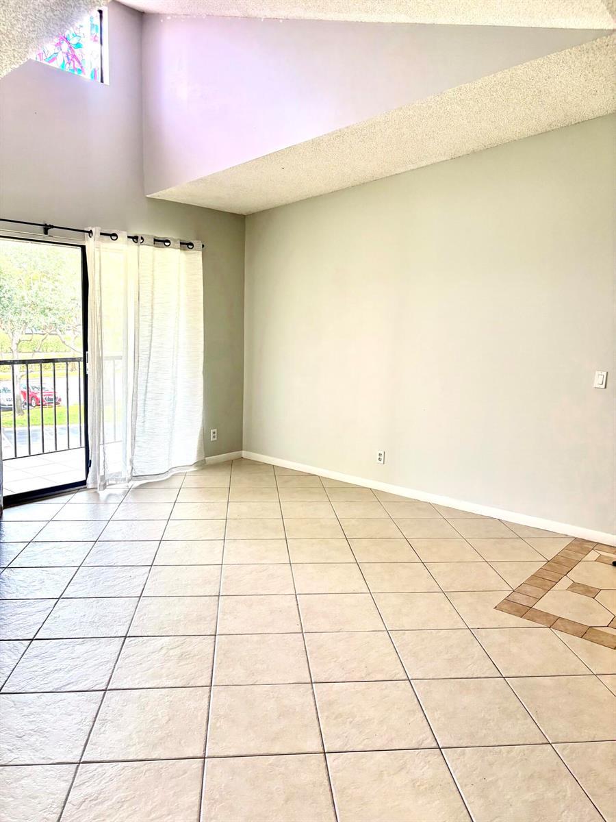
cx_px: 308
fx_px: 617
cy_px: 411
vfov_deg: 67.3
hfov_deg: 53.1
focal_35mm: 26
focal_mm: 5.96
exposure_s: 1/120
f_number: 1.6
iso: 100
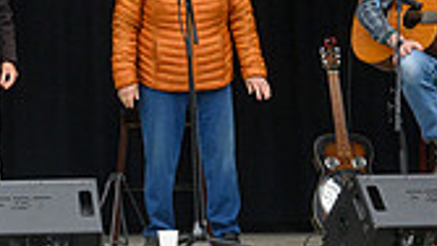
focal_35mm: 153
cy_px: -228
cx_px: -31
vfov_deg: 7.6
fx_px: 1773
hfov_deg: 13.8
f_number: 13
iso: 1600
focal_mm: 42
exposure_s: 1/400
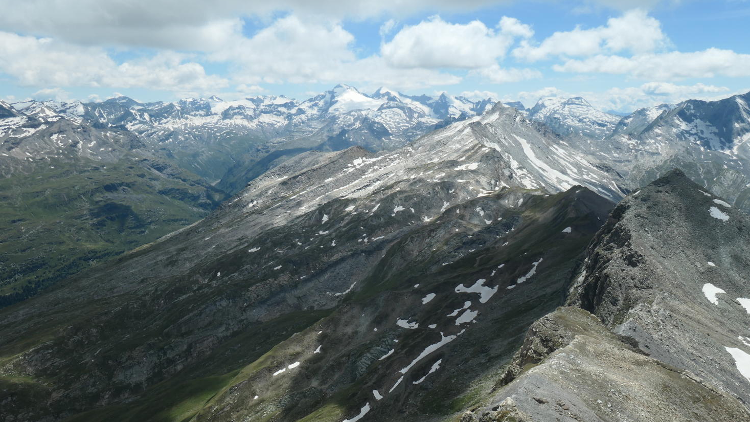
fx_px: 597
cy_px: 236
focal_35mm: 30
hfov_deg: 64.3
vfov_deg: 38.9
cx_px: 383
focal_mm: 10.1
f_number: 7.1
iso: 200
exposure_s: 1/800
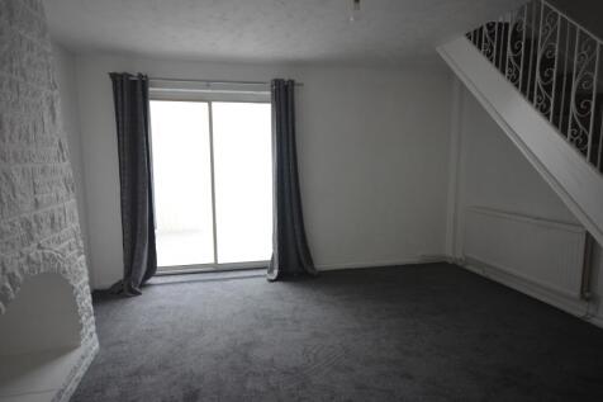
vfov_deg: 59.5
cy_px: 201
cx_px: 302
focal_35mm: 21
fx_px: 352
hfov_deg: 81.2
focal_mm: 14
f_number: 6.3
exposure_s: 1/15
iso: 800
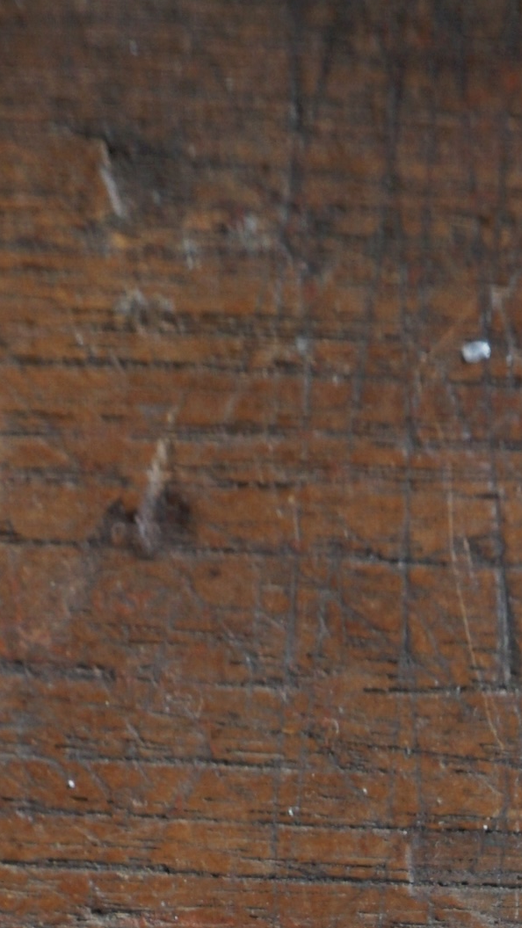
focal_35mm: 100
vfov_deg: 17.5
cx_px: 569
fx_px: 2461
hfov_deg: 11.9
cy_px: 1648
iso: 100
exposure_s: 1/80
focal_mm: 16
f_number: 5.6
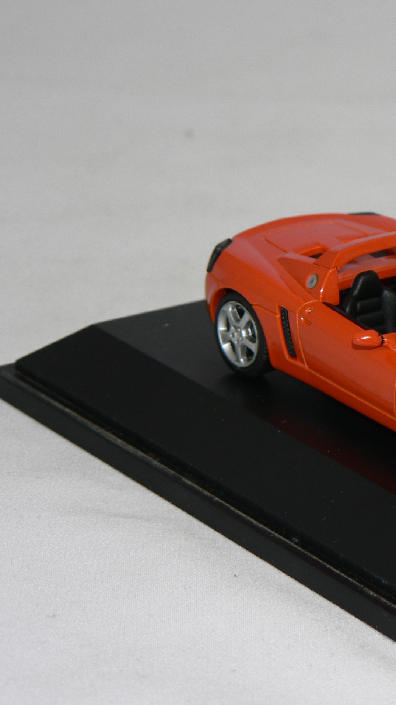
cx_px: 464
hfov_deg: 6.7
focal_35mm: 181
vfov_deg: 11.9
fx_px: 3379
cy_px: 353
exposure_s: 1/60
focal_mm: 20.7
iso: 80
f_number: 3.2
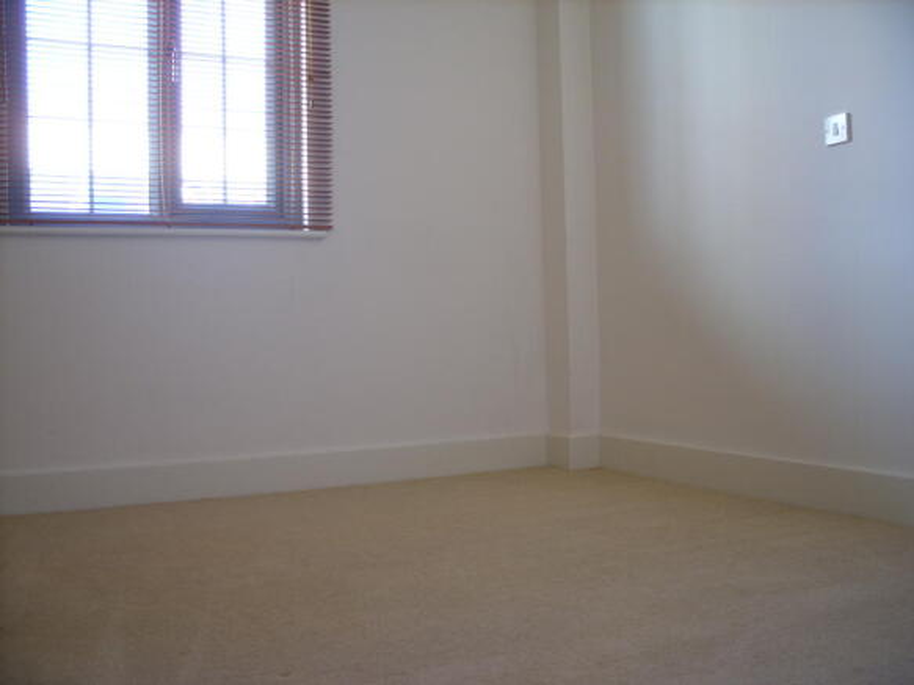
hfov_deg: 49.0
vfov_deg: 37.7
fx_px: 1003
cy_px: 342
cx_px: 457
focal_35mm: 38
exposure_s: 1/15
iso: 50
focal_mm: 7.8
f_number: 2.8
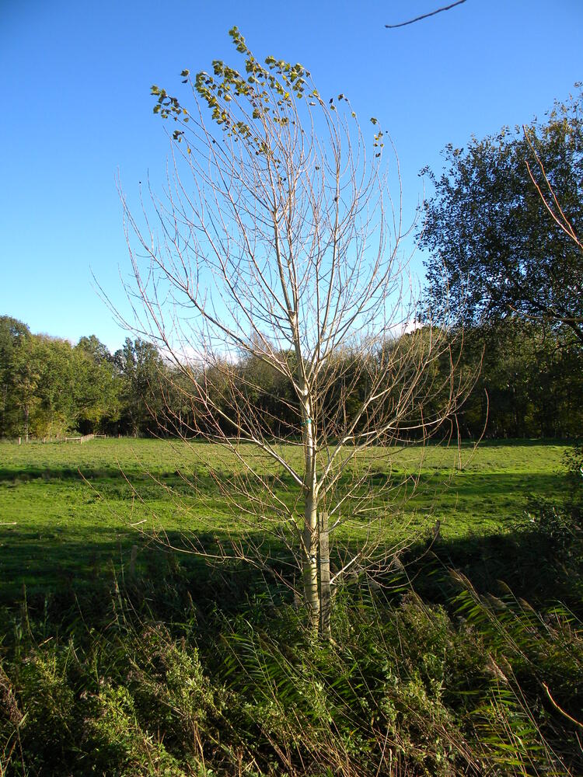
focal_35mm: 28
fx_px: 629
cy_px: 388
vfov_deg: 63.4
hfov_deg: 49.7
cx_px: 292
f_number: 3.5
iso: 80
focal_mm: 5
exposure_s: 1/483
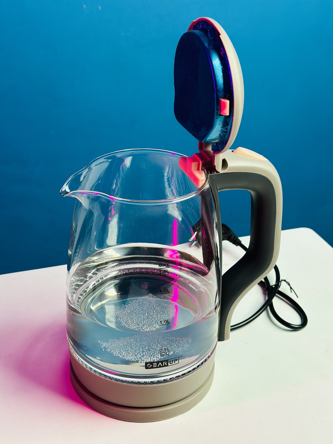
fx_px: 616
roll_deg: -4.0
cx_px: 166
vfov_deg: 39.7
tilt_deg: -29.4
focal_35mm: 48
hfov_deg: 30.3
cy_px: 222
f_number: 1.78
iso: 160
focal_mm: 6.86
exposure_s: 1/50
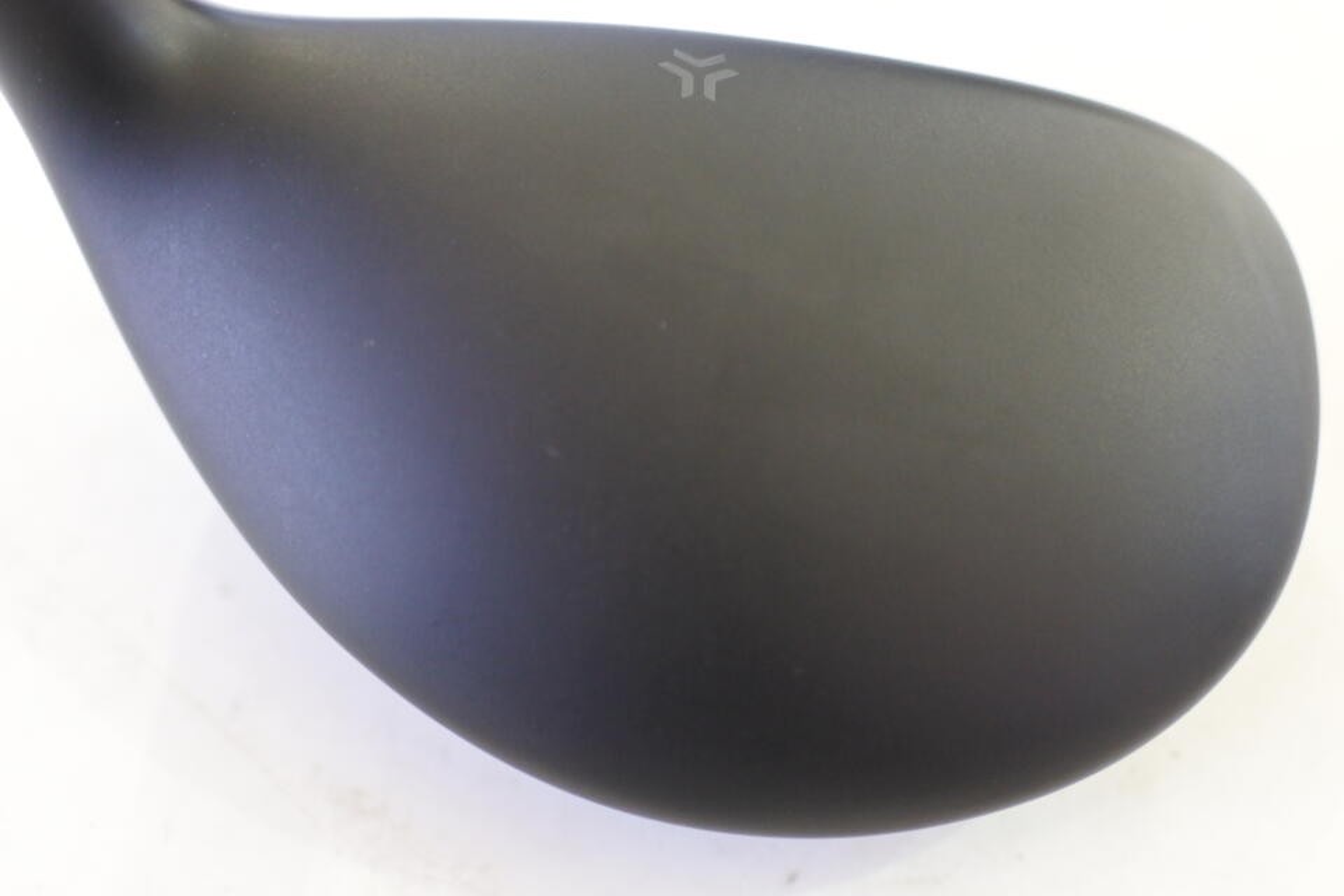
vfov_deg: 27.5
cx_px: 672
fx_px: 1829
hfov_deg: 40.3
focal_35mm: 49
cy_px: 448
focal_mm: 18.5
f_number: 1.8
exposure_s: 1/125
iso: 1000
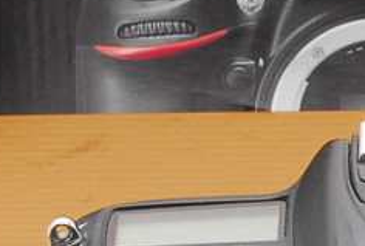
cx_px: 348
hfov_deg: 3.7
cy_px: 313
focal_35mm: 558
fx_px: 5679
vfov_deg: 2.5
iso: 400
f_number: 14
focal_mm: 55
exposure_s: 1/125
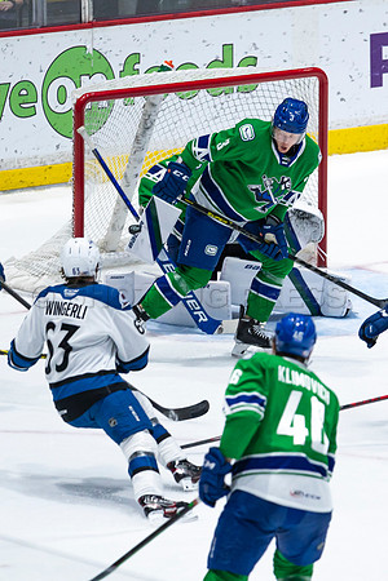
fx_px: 7079
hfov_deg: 3.1
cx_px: 375
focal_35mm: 438
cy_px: 180
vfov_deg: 4.7
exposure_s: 1/1250
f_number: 2.8
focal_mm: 200
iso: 1250
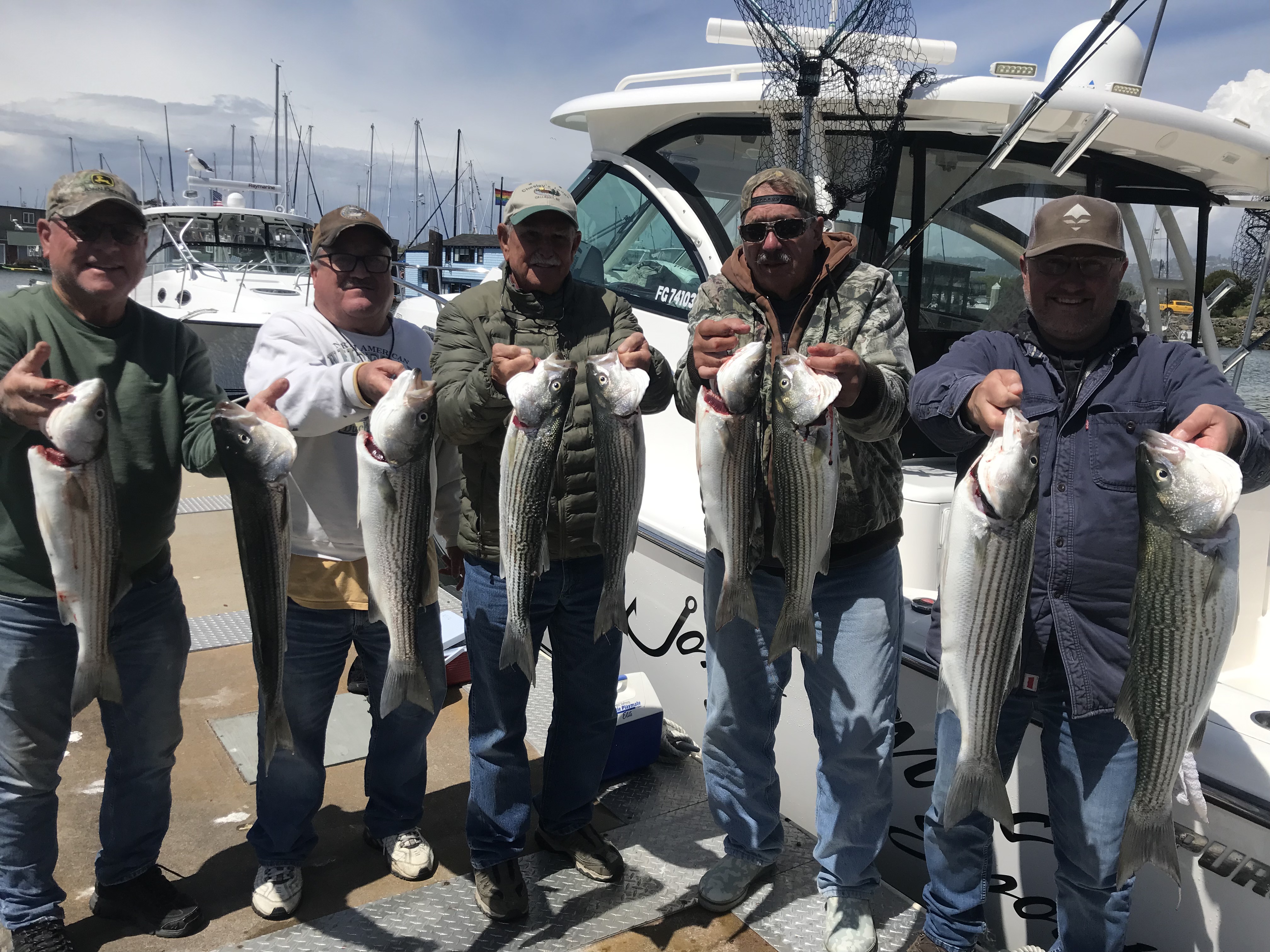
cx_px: 635
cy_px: 476
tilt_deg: -9.2
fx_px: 1027
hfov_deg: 63.4
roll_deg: -3.3
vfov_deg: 49.7
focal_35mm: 28
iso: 20
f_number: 1.8
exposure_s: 1/3690
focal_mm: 3.99
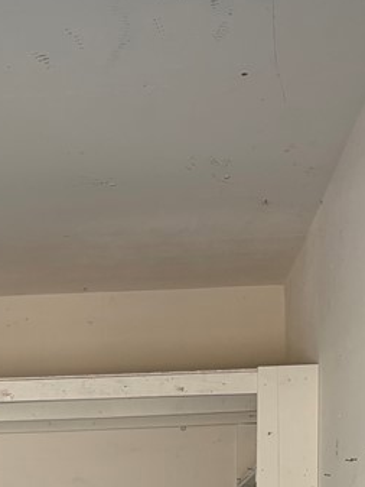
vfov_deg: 22.7
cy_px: 582
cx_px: -20
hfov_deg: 18.1
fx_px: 1110
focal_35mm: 79
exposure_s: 1/122
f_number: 1.6
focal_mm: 5.96
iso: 80
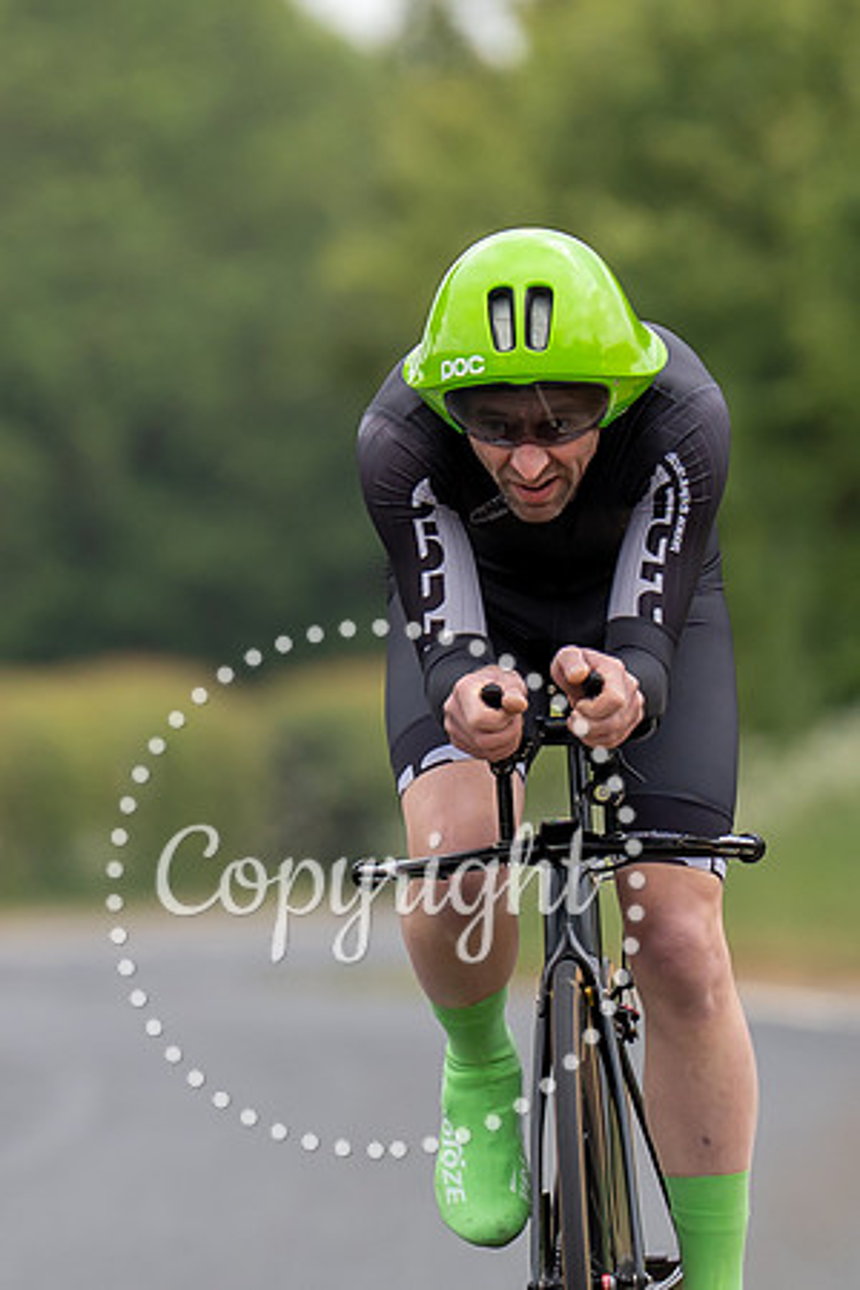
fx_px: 28658
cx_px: 529
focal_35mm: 800
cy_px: 888
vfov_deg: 2.6
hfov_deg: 1.7
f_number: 3.2
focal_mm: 200
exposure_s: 1/1250
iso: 160
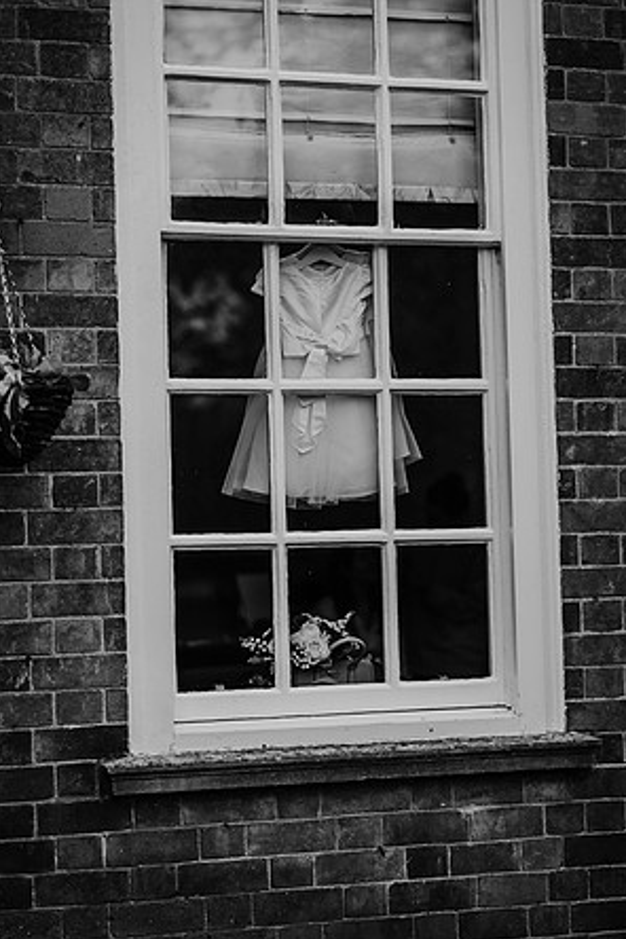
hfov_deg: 15.9
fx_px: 2243
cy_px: 467
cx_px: 314
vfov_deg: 23.6
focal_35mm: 86
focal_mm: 85
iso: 100
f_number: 1.8
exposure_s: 1/500
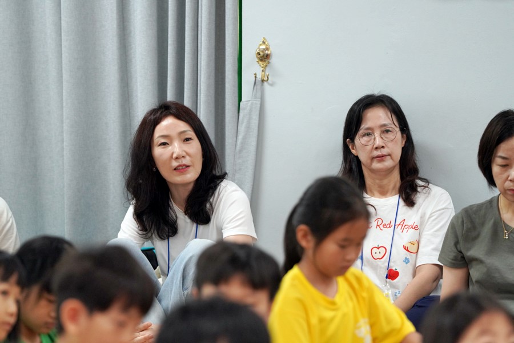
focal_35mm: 200
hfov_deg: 10.3
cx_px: 257
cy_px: 172
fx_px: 2855
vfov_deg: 6.9
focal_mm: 200
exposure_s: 1/250
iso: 2500
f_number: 4
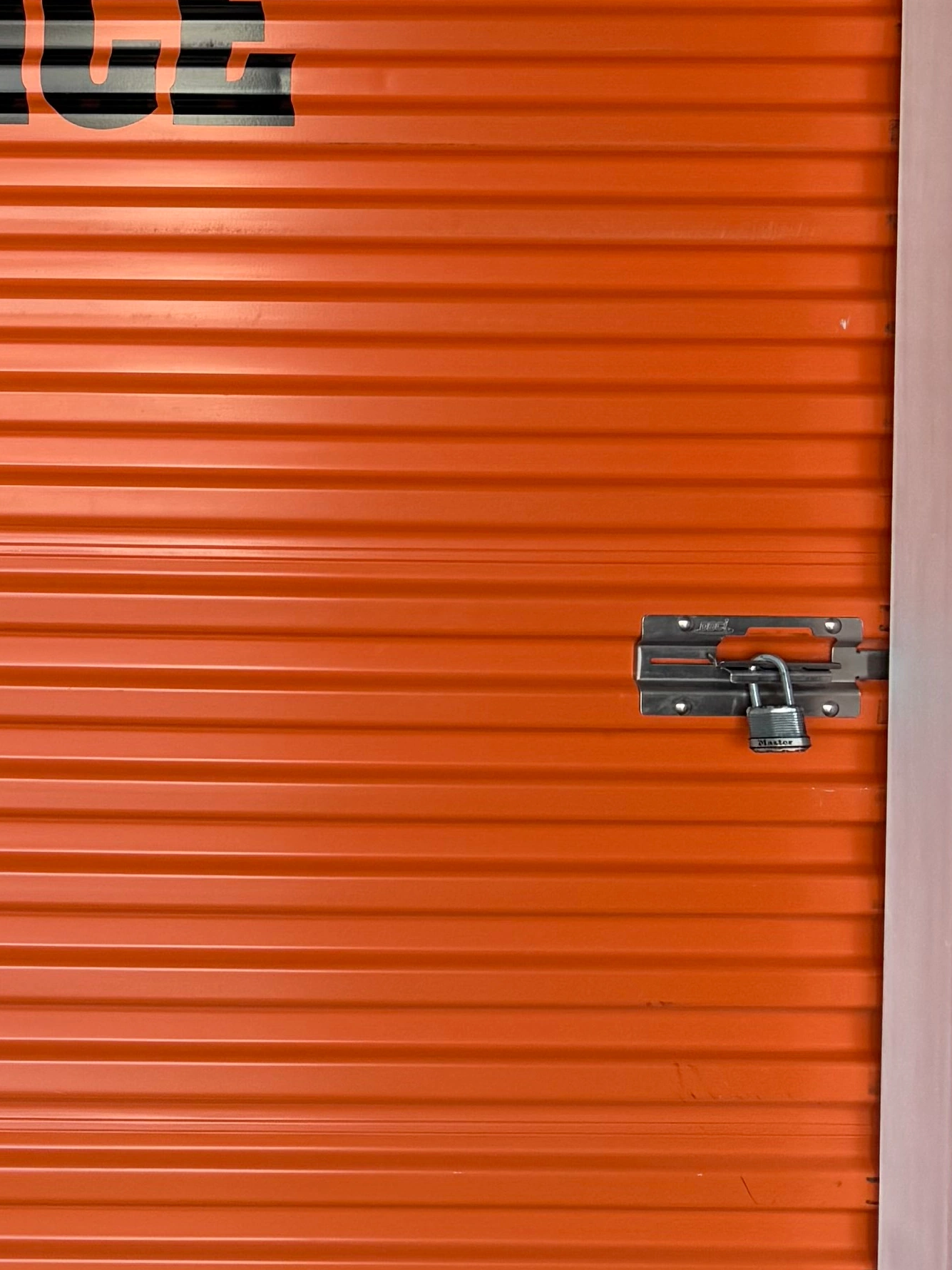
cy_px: 24
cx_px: -559
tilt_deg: -1.4
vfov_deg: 24.3
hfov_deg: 17.0
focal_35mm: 77
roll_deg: -0.3
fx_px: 2824
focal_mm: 6.76
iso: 64
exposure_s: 1/120
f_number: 1.78
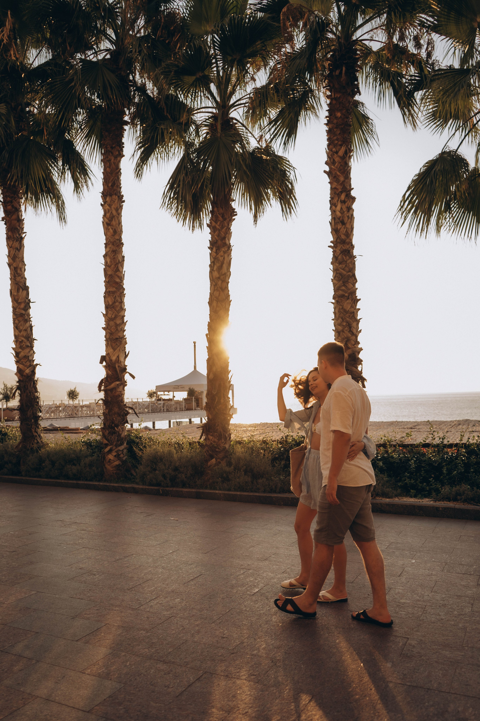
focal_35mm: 28
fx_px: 560
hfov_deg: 46.4
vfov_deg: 65.5
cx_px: 240
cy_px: 360
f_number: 4
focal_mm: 28
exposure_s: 1/500
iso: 500
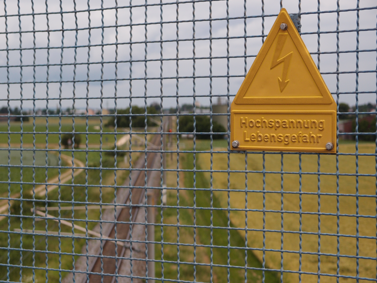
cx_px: 188
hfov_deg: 23.3
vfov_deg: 17.6
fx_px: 915
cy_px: 142
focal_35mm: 84
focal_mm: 18.15
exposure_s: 1/2000
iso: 100
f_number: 2.8
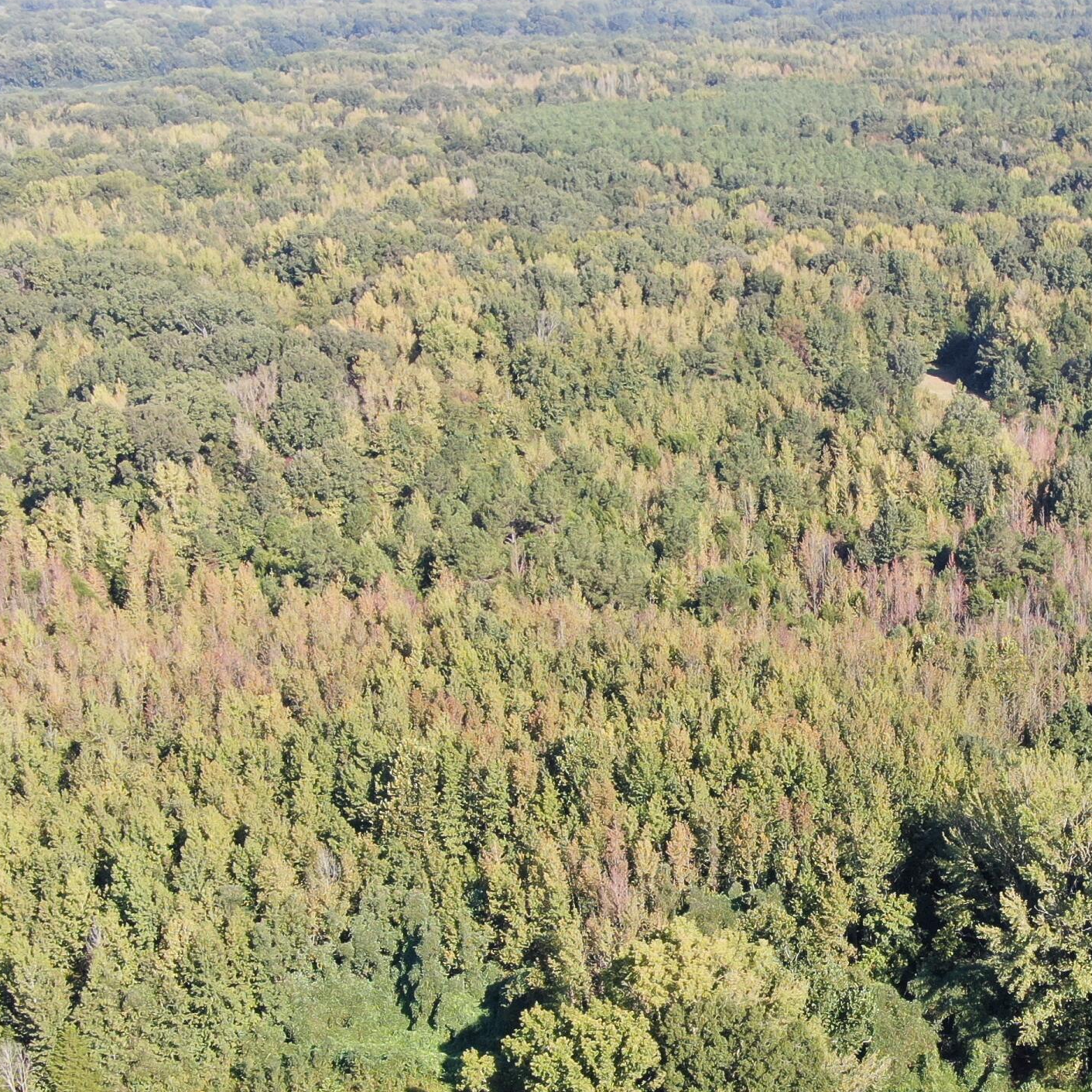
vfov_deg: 27.5
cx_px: 984
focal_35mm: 62
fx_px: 2213
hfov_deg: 26.8
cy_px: 774
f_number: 3.2
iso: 100
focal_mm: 5.69
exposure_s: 1/320
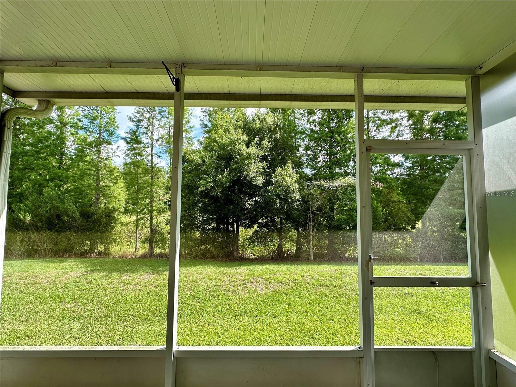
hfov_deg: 102.1
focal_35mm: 14
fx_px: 209
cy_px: 194
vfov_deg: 85.7
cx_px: 258
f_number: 2.2
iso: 40
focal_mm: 2.22
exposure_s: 1/367
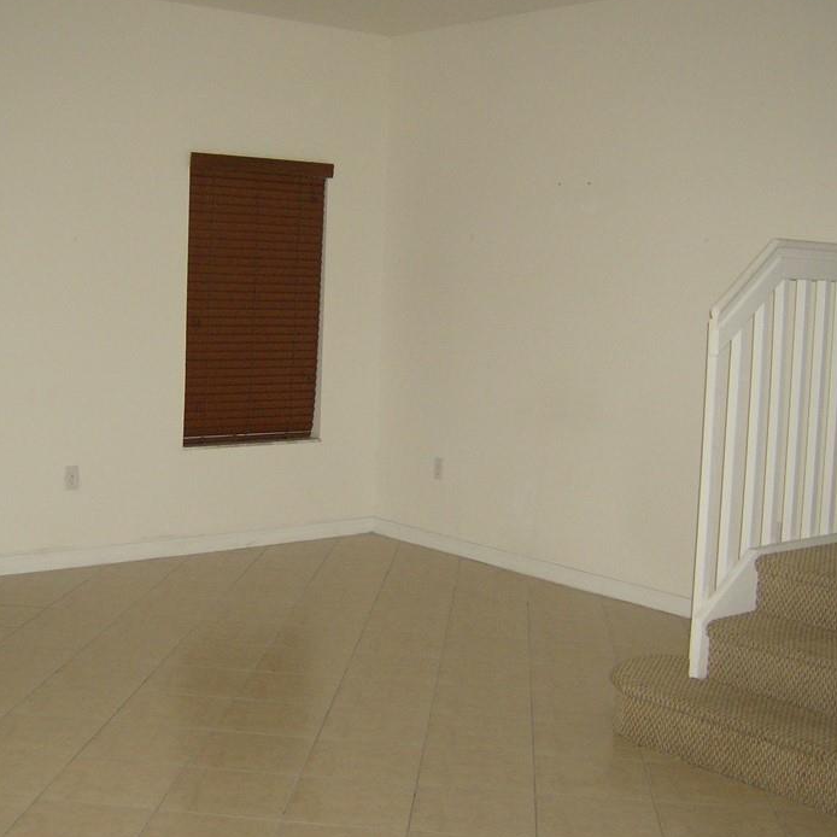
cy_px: 444
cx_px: 344
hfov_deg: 36.0
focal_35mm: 47
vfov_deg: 36.0
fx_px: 1286
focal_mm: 6
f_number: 2.8
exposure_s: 1/60
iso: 200
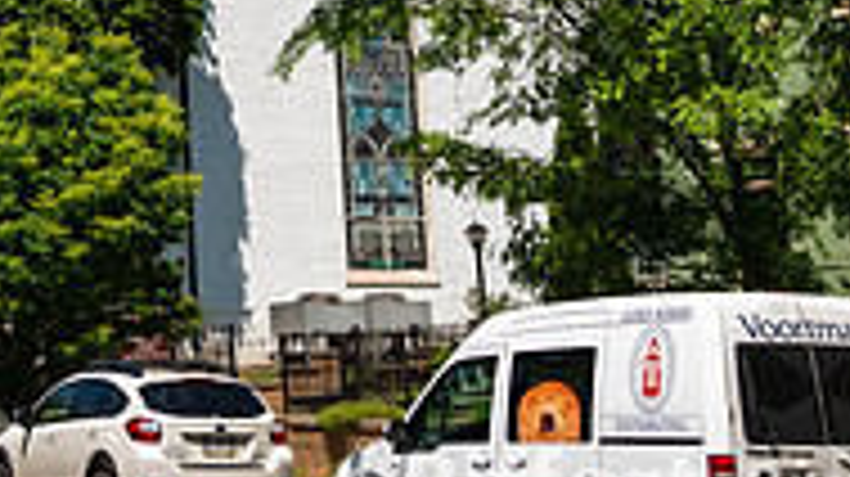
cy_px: -314
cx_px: -39
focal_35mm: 98
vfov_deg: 11.6
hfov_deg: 20.9
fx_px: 2207
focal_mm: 28
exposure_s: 1/200
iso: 100
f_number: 10
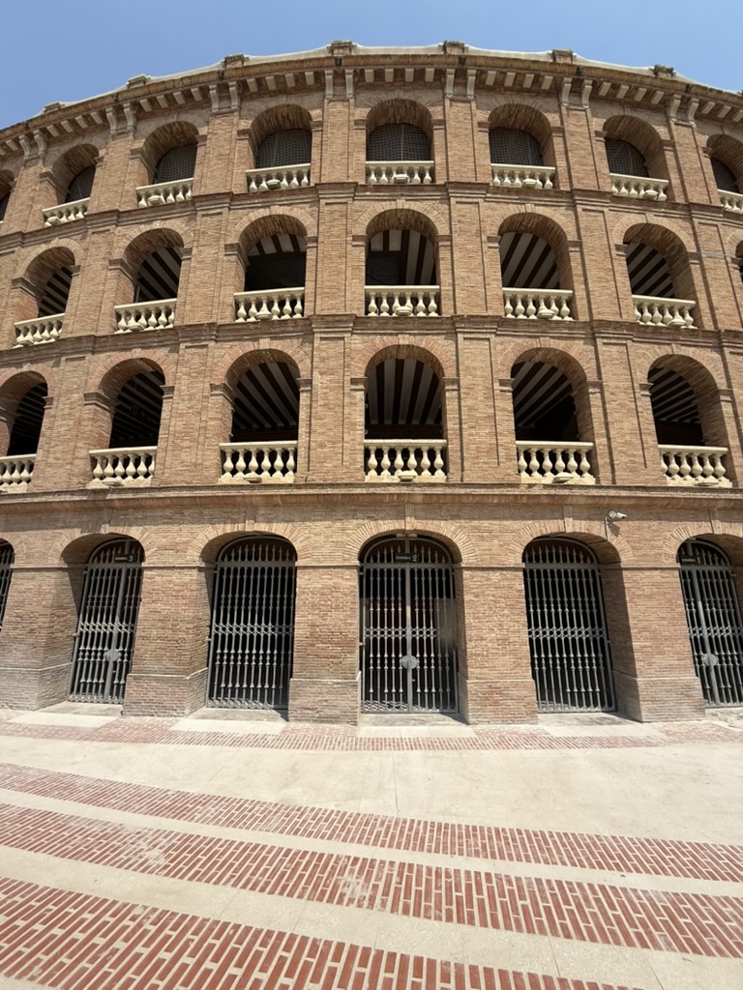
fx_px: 401
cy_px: 495
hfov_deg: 85.7
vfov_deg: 102.1
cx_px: 372
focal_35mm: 14
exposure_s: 1/2165
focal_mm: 2.22
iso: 50
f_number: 2.2
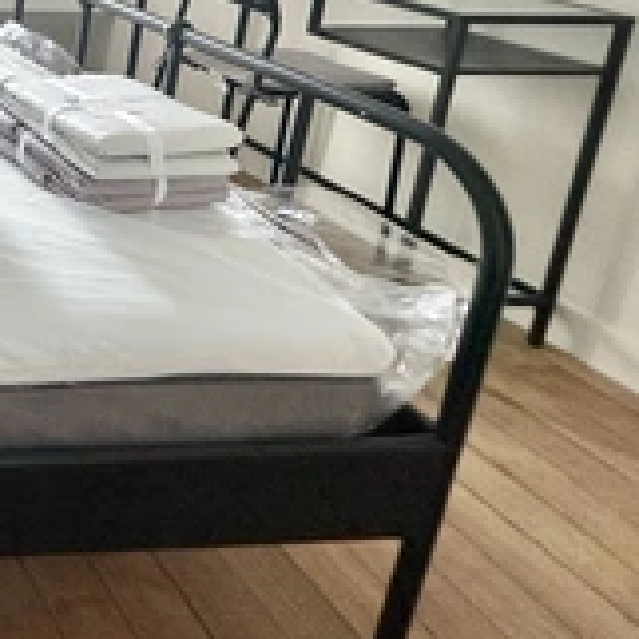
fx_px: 856
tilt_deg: -13.6
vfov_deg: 36.8
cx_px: -339
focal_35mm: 41
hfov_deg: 27.2
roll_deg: -2.0
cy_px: 4
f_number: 2.2
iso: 125
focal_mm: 2.22
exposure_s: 1/99
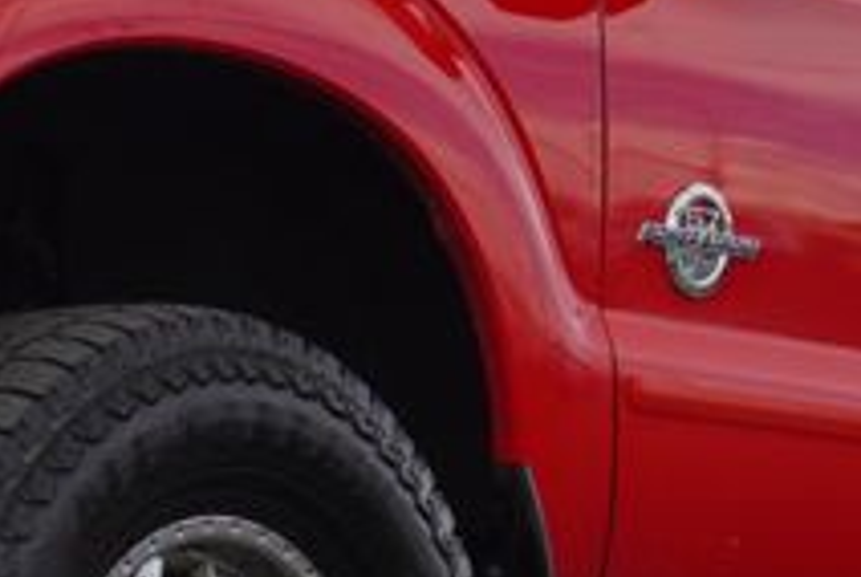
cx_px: 187
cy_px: 232
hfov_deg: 12.3
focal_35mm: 166
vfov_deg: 8.3
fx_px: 3985
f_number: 8
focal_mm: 23
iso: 100
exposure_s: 1/125
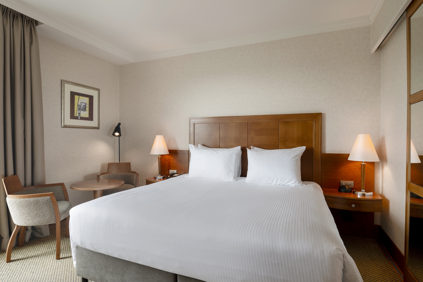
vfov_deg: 64.6
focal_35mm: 19
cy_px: 141
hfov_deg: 86.9
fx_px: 223
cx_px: 212
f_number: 9
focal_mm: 19
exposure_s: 1/5
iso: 64
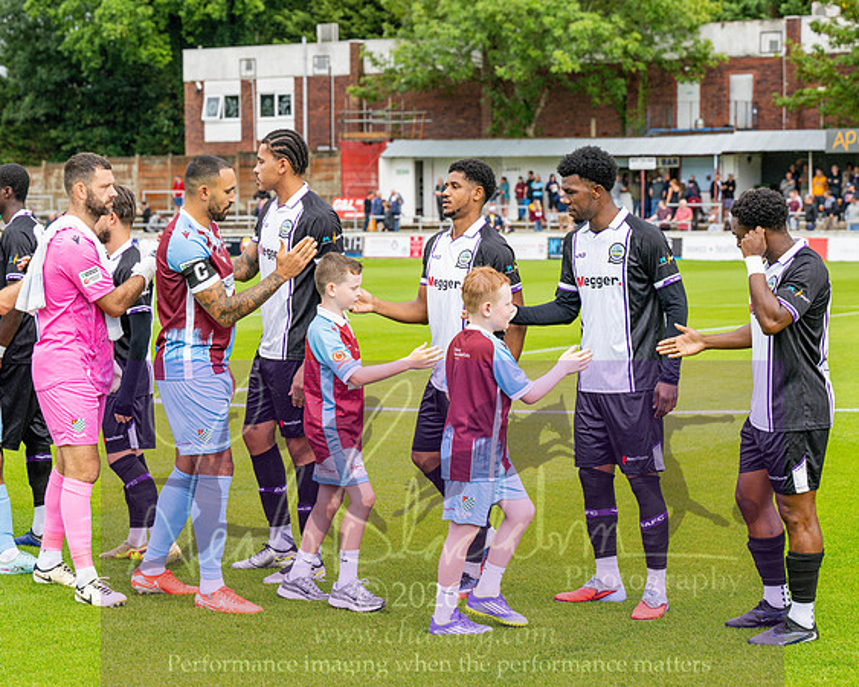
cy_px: 344
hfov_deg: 24.2
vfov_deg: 19.4
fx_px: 2005
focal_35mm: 79
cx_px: 444
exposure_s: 1/1600
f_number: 5
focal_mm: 70
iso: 800
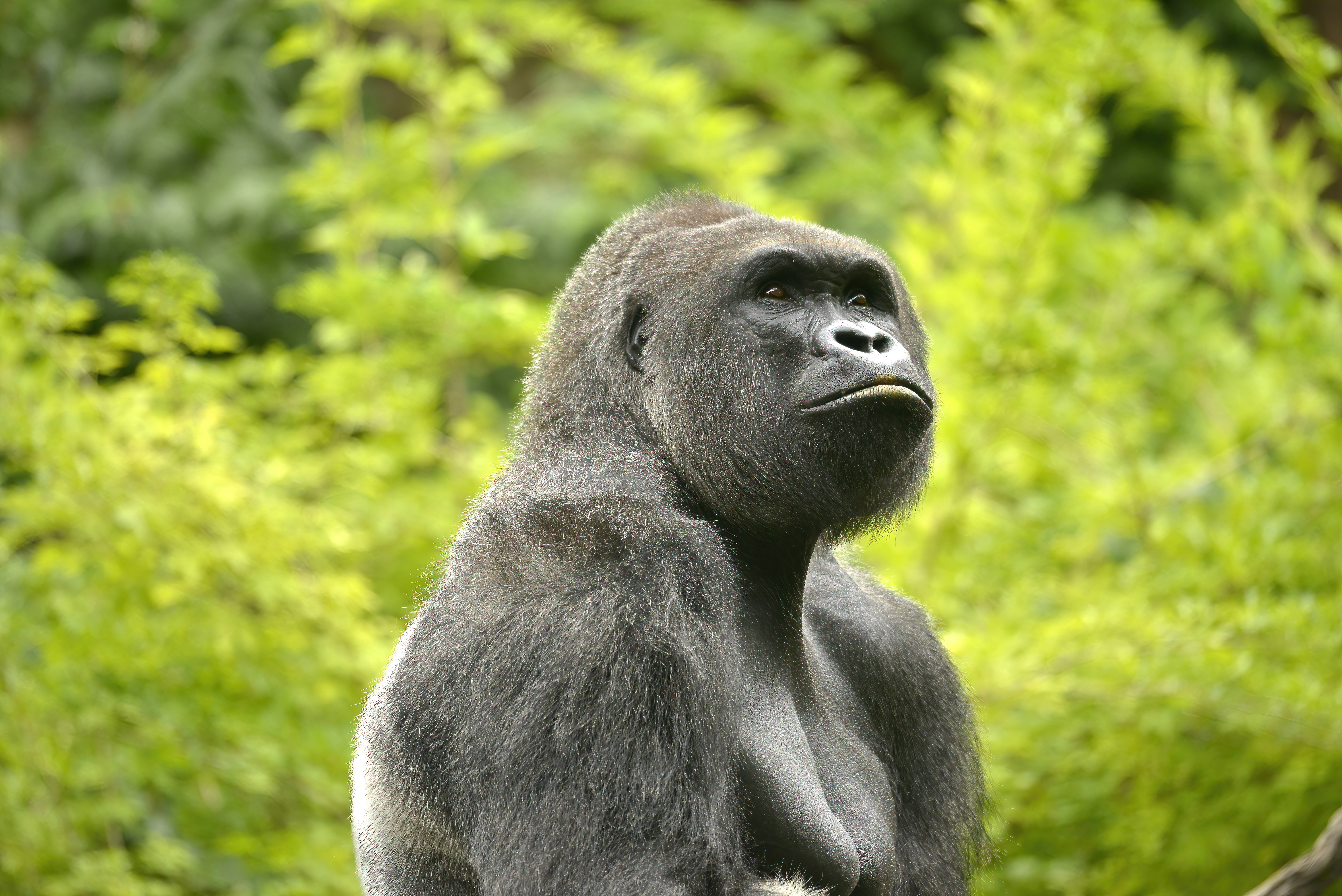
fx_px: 14915
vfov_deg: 3.4
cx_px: 671
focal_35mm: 400
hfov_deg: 5.2
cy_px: 448
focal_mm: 400
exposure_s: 1/250
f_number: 6.3
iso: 800
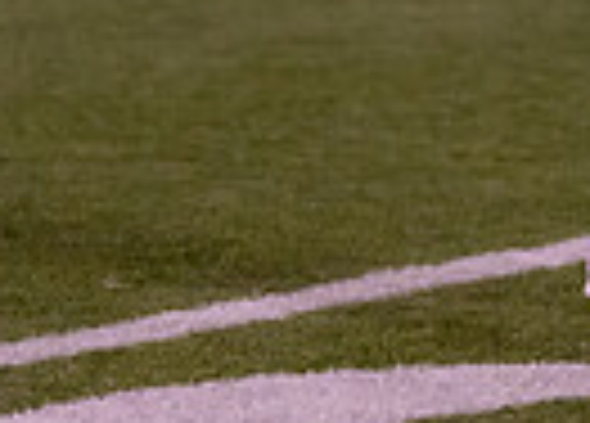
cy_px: -273
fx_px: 9818
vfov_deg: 2.5
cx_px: 969
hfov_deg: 3.4
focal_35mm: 585
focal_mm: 108
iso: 3200
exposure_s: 1/1000
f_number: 2.8
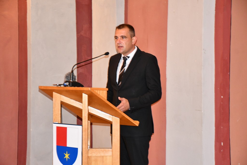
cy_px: 82
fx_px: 638
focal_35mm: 93
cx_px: 124
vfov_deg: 14.7
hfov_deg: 21.9
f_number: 5
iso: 2500
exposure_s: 1/60
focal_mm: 62
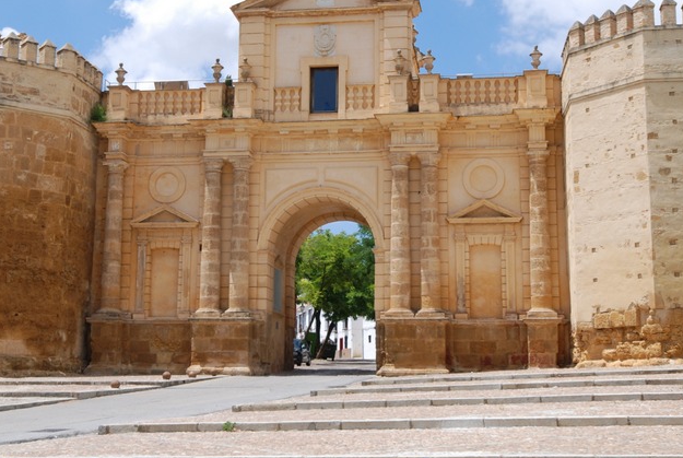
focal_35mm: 59
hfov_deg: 33.8
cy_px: 180
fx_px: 1121
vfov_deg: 23.0
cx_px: 293
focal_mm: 24
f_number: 7.1
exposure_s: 1/200
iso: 100
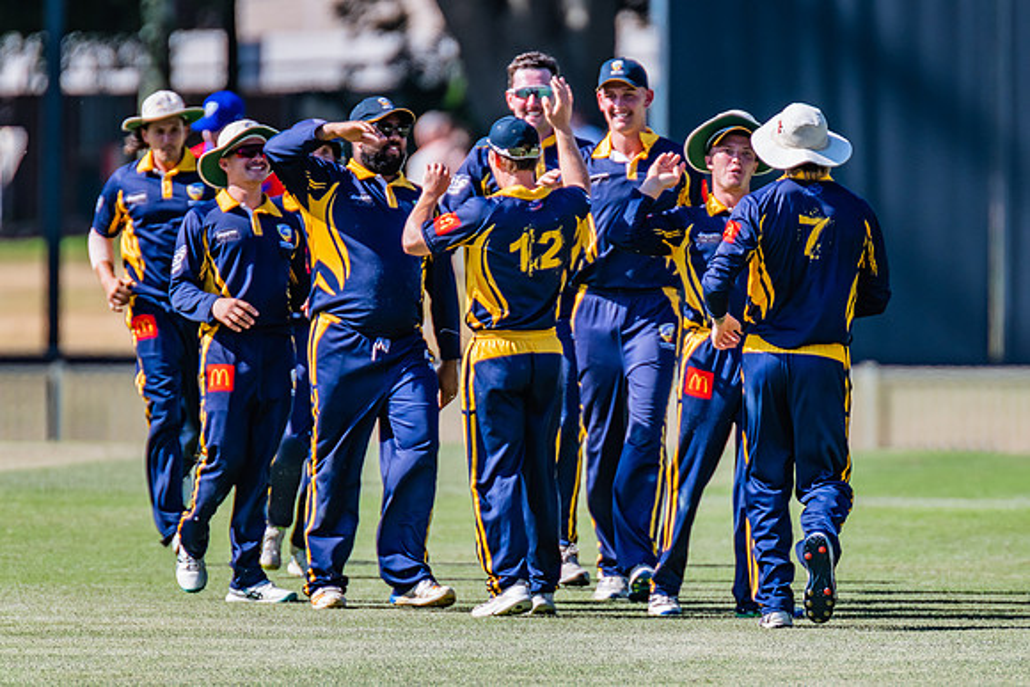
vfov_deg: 1.9
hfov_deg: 2.8
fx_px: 21025
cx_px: 631
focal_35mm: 735
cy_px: 302
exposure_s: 1/2000
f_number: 5.6
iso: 640
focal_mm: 600
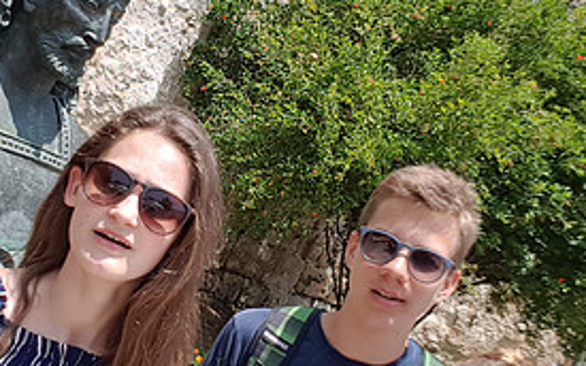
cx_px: 211
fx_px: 751
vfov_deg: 27.4
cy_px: 199
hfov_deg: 42.2
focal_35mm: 47
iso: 50
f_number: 1.7
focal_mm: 2.1
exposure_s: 1/1356
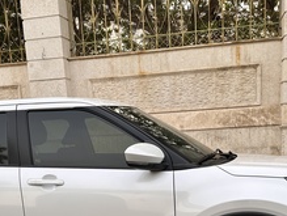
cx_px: 125
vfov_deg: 27.5
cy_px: 215
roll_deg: +4.2
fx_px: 415
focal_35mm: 50
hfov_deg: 38.1
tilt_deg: -13.4
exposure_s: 1/887
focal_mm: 6.86
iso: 80
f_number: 1.78
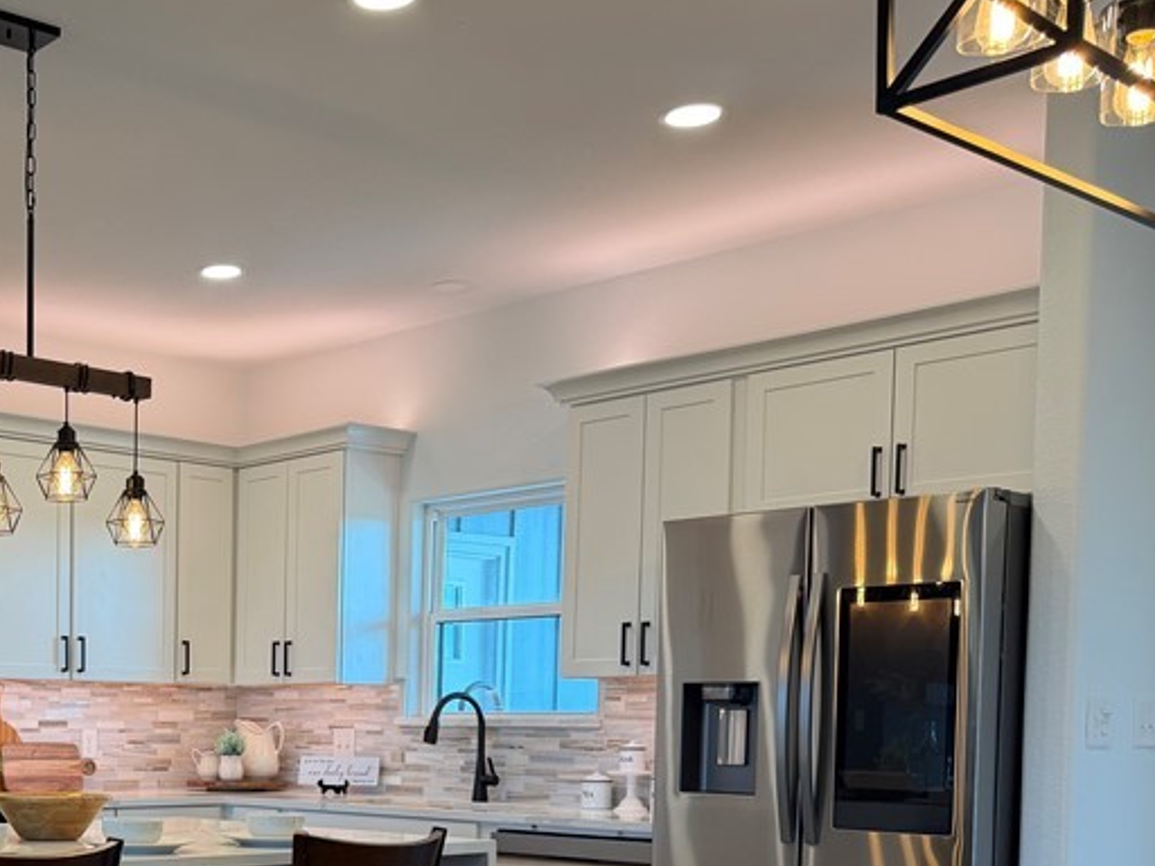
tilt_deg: -3.2
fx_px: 1602
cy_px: 810
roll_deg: -0.3
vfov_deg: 28.8
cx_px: 92
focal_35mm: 48
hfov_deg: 36.9
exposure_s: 1/120
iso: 80
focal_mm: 6.76
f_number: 1.78
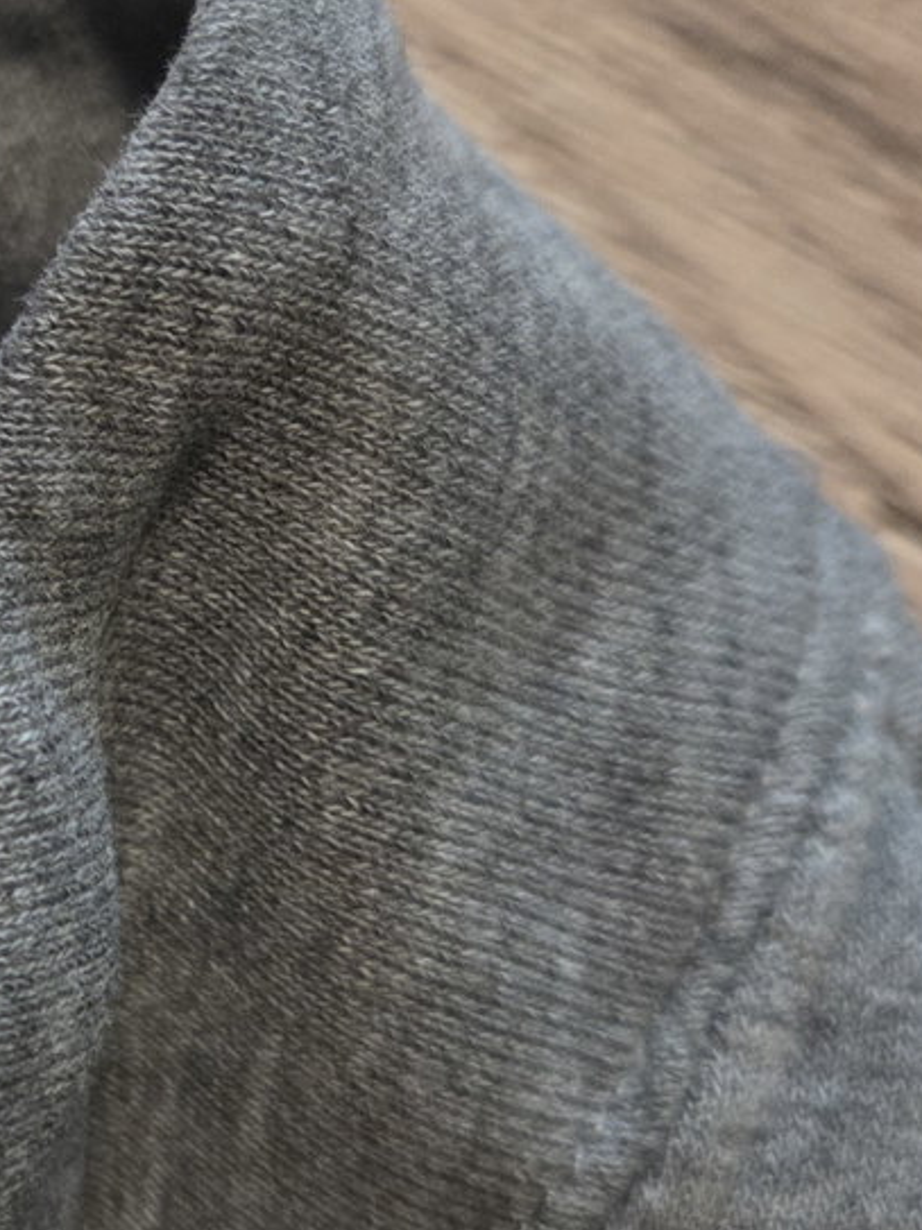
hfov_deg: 20.3
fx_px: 2487
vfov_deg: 27.8
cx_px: 2
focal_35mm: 70
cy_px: 529
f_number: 1.8
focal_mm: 5.4
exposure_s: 1/100
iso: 1600
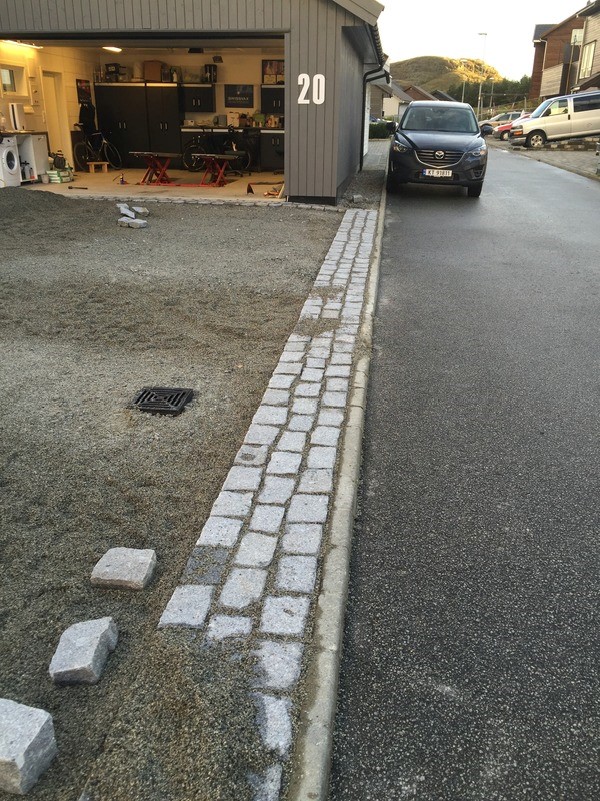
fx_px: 670
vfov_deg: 61.7
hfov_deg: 48.2
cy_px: 400
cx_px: 300
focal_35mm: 29
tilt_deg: -21.6
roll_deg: -0.5
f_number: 2.2
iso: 40
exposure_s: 1/100
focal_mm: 4.15
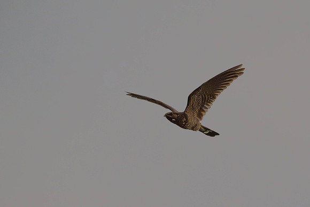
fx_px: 6357
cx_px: 286
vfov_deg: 1.9
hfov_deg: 2.8
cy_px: 191
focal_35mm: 738
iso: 18000
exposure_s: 1/2000
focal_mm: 400
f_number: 4
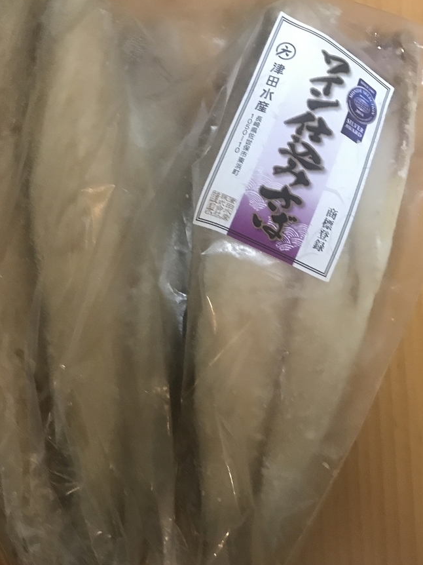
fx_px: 636
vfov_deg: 47.6
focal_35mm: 39
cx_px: 168
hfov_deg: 36.7
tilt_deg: -82.0
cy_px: 342
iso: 100
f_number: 1.8
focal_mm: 3.99
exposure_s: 1/10
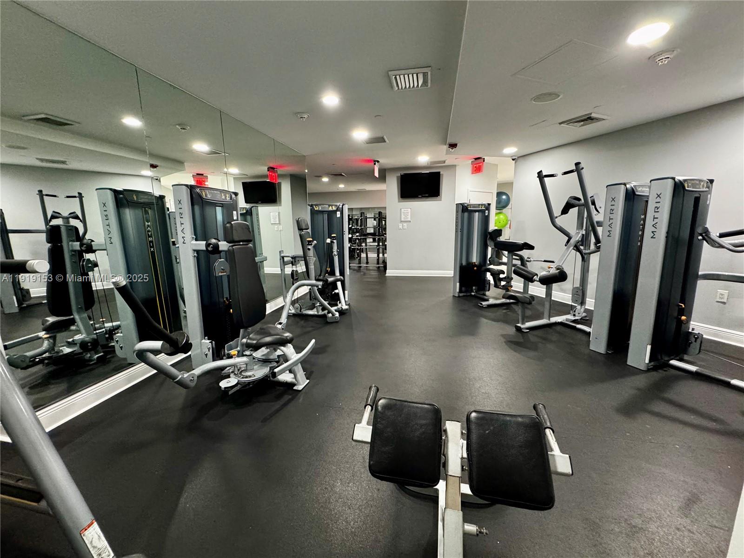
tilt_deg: -10.9
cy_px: 279
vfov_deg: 85.7
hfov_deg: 102.1
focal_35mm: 14
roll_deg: +1.2
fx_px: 301
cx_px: 372
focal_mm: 2.22
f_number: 2.2
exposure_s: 1/60
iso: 500
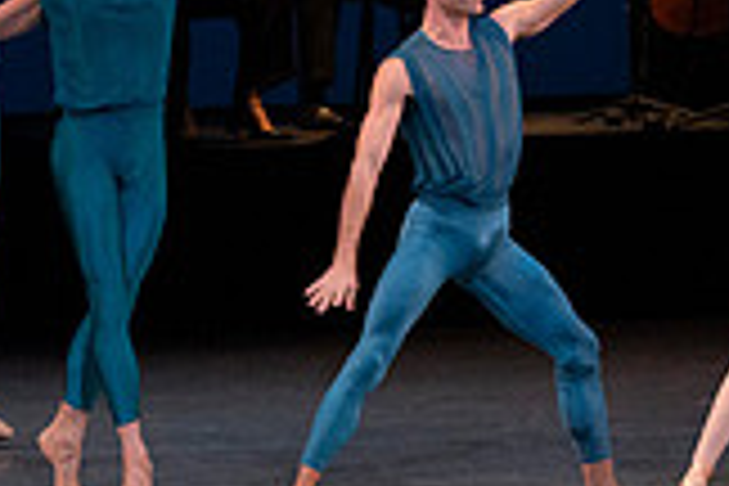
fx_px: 13404
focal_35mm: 662
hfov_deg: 3.1
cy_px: -106
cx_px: 486
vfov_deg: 2.1
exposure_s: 1/400
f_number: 7.1
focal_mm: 185
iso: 8000
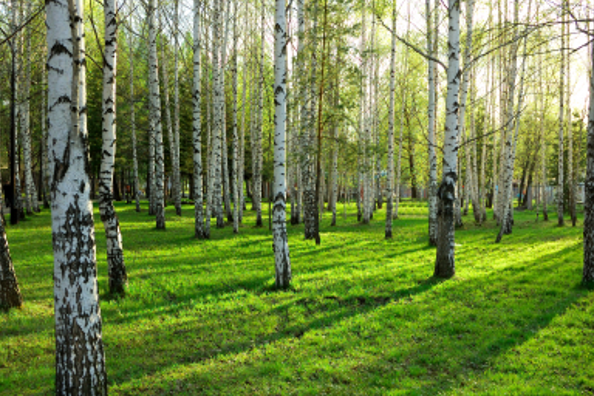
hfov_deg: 37.5
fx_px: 874
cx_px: 284
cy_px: 189
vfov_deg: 25.5
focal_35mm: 53
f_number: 5.6
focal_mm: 32
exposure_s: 1/80
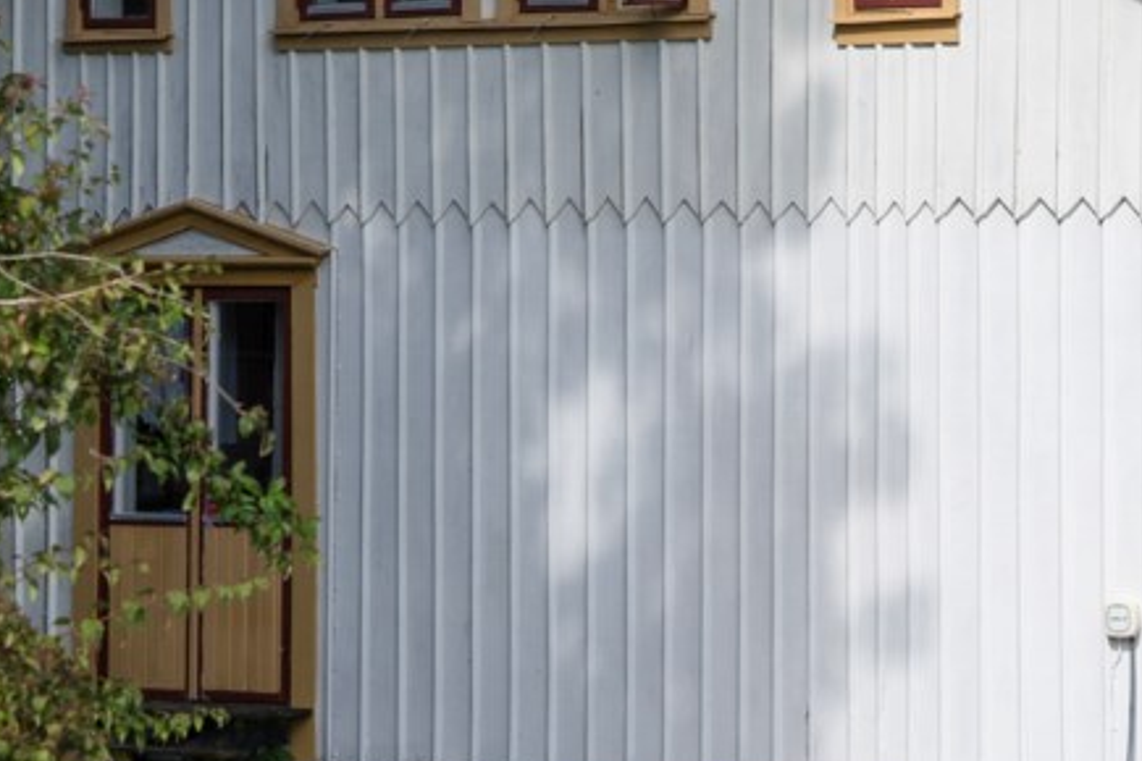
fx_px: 5900
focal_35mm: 186
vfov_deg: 7.4
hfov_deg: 11.0
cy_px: 155
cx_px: 1061
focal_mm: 50
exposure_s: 1/6400
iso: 320
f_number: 3.2
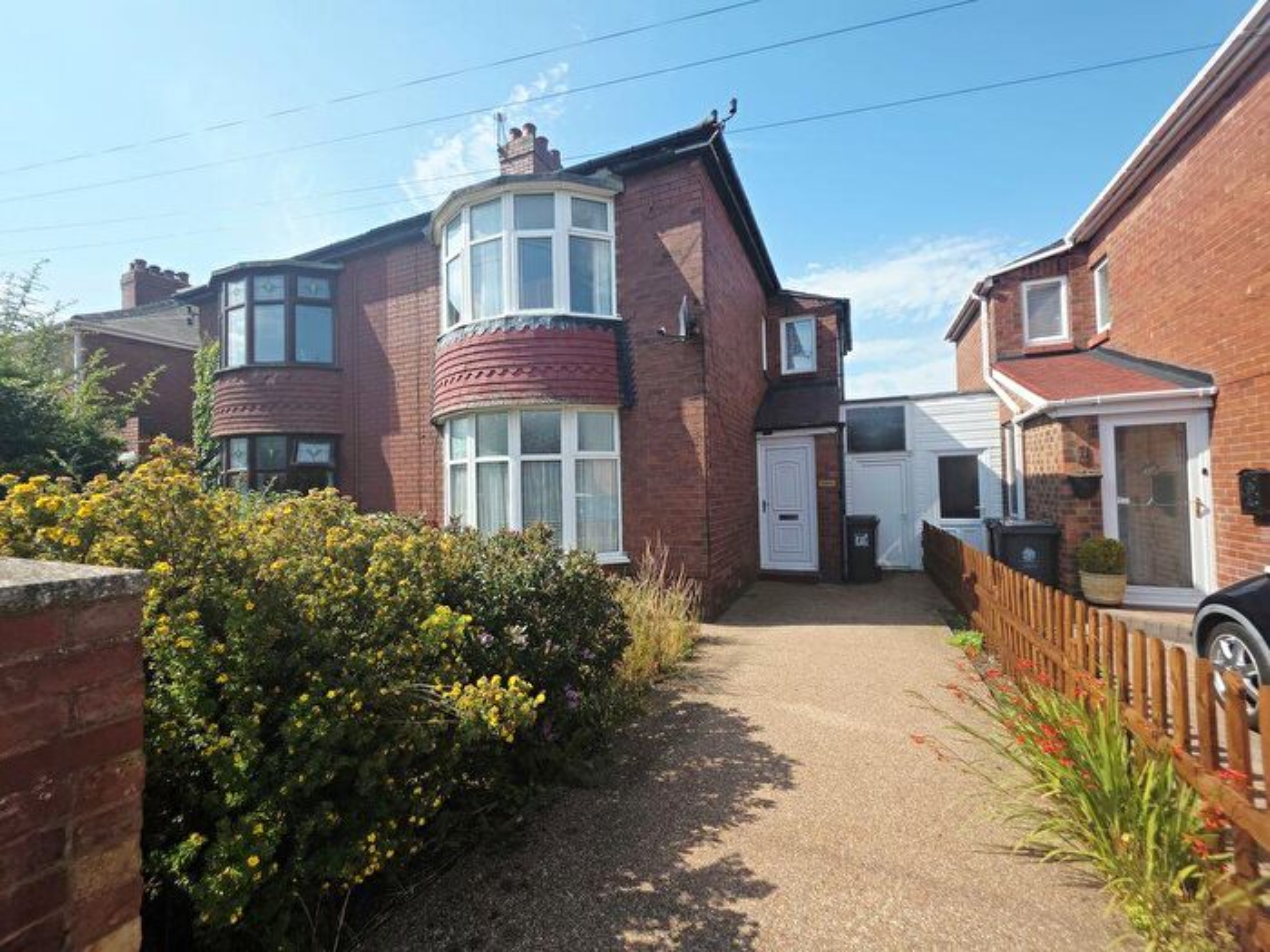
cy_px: 476
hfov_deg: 106.2
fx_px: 477
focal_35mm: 13
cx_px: 635
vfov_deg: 89.9
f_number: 1.9
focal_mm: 2.2
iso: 40
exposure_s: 1/1737
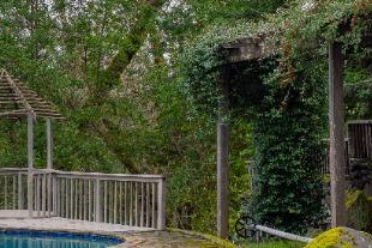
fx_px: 1199
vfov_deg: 11.8
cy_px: 140
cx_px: 8
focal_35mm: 116
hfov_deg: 17.3
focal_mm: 24
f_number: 8
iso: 160
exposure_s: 1/200
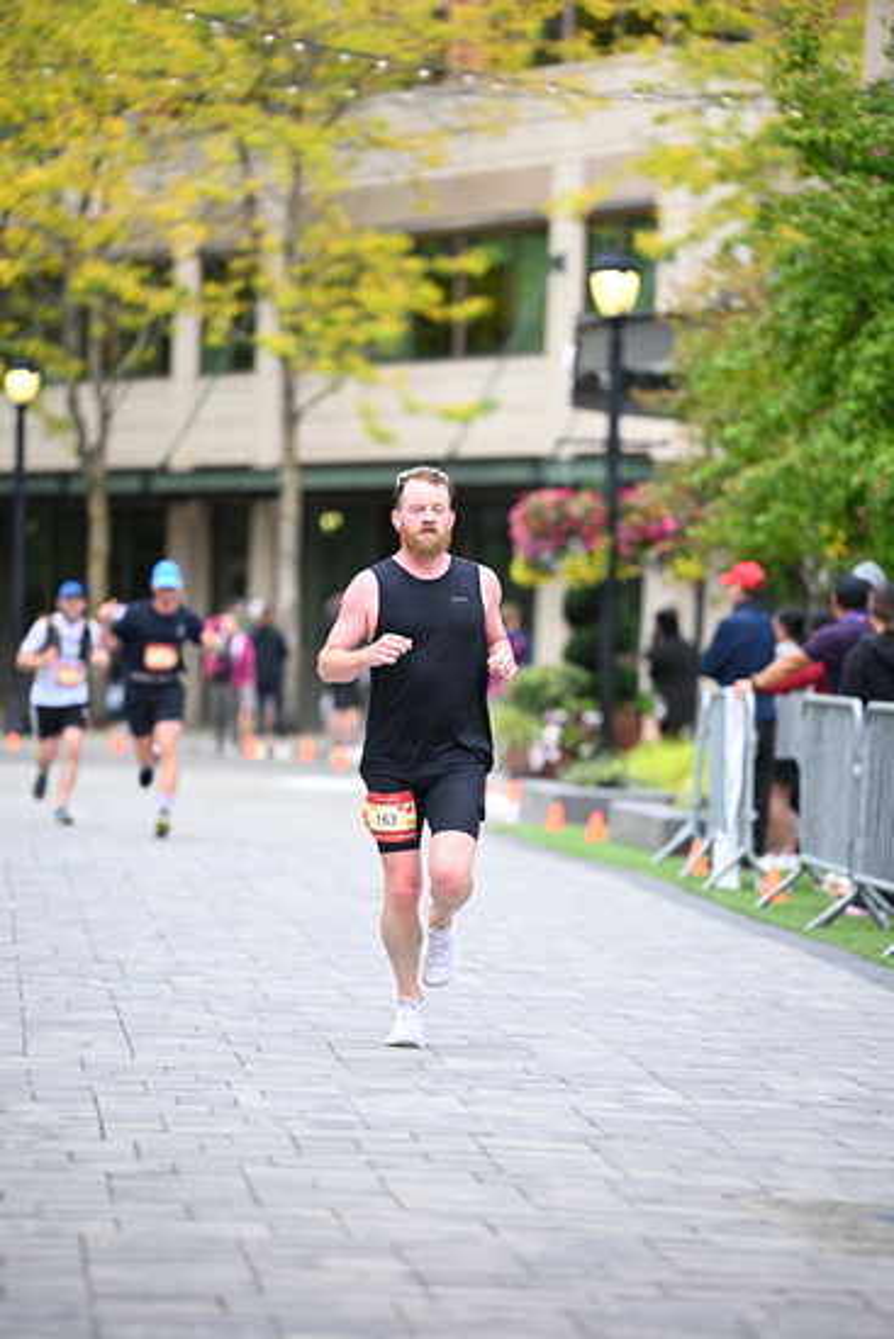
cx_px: 447
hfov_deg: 8.3
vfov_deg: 12.4
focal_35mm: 165
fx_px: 6142
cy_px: 670
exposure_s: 1/2000
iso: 1000
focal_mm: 165
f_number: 2.8
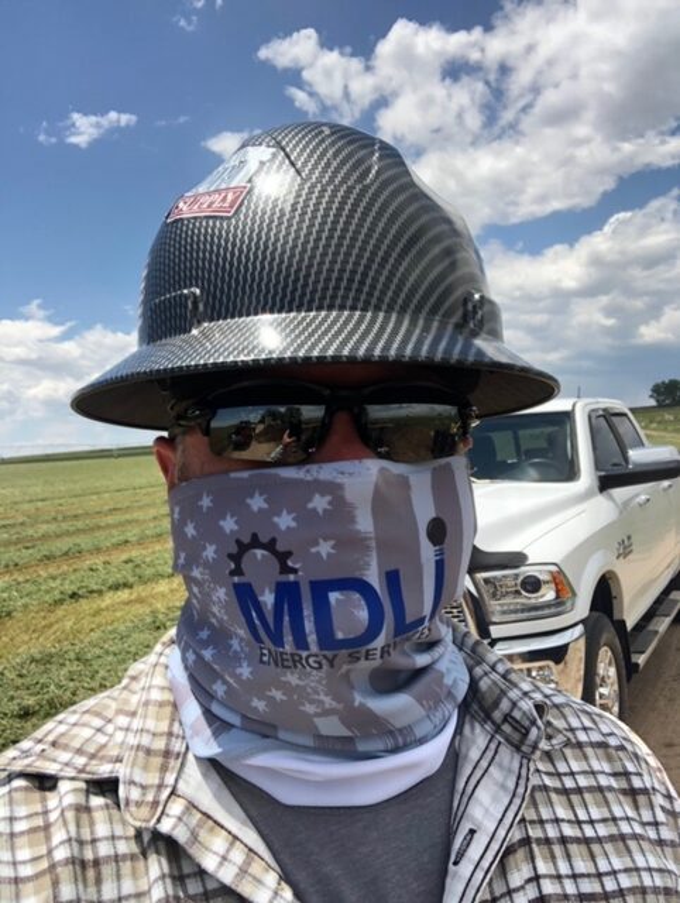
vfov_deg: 56.7
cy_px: 452
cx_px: 340
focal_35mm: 32
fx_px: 836
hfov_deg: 44.3
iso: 20
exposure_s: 1/881
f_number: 2.2
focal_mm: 2.87
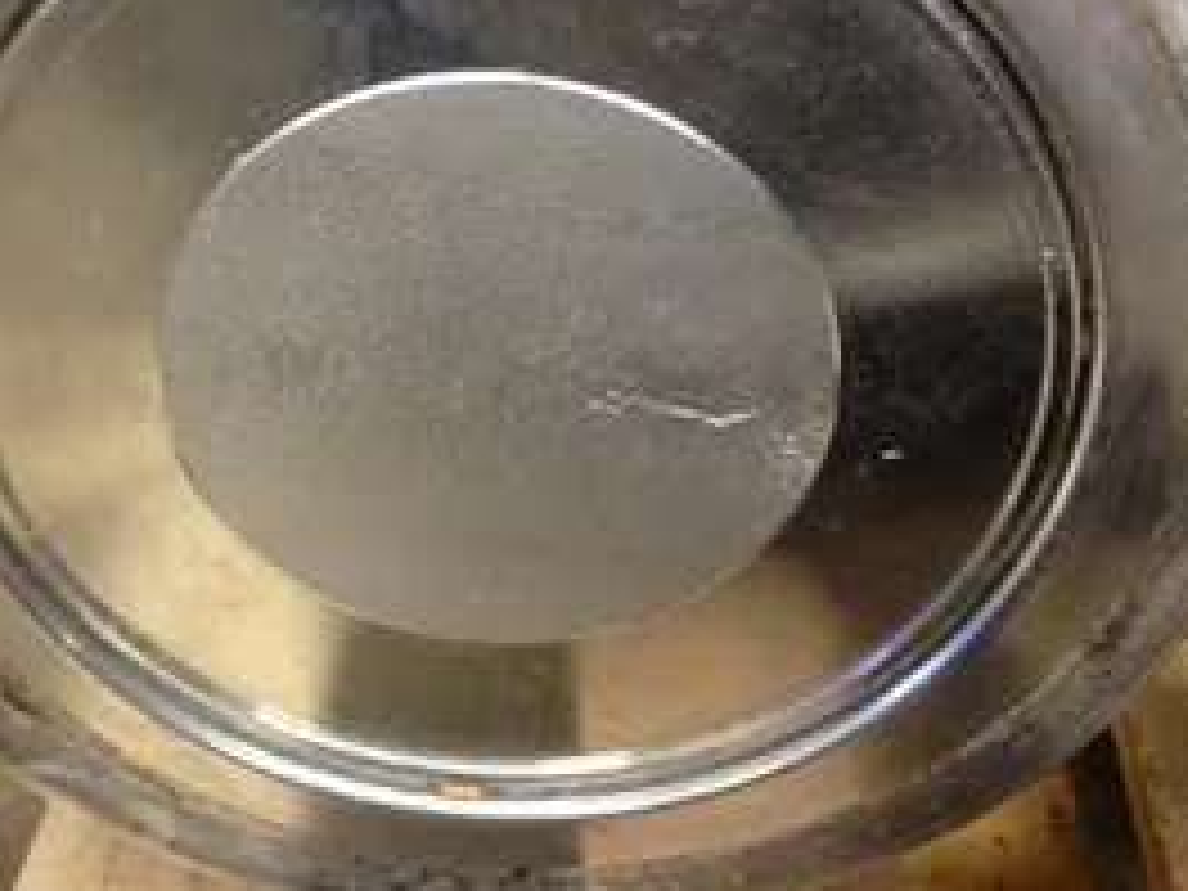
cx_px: 464
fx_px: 1819
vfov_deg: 27.4
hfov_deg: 36.0
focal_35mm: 53
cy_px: 342
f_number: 2.4
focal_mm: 4.28
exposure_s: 1/20
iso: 250
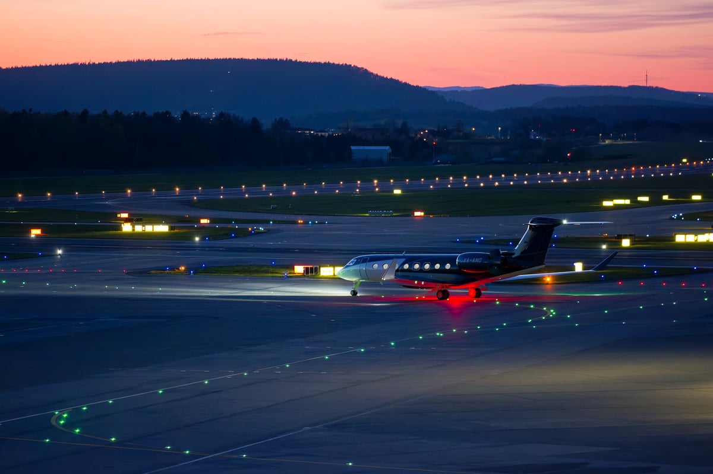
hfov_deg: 10.3
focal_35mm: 200
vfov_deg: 6.9
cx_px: 356
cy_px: 237
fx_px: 3959
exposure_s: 1/100
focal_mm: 200
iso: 12800
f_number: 2.8
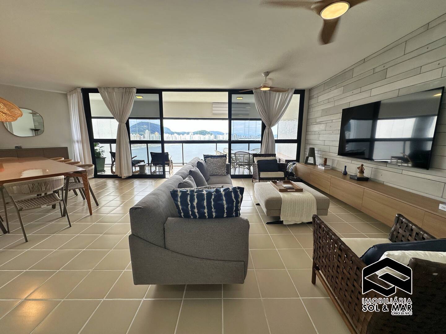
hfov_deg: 102.1
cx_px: 223
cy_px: 167
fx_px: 180
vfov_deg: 85.7
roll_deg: -0.4
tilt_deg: -9.7
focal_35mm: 14
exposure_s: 1/120
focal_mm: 2.22
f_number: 2.2
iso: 50
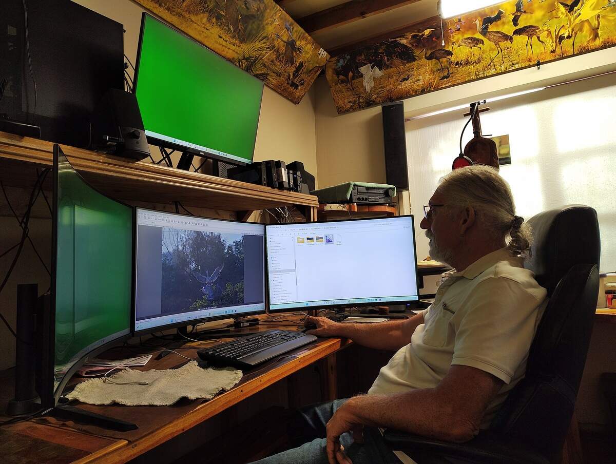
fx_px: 428
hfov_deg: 71.5
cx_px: 308
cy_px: 232
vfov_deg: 57.0
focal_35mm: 24
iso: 534
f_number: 1.8
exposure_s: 1/120
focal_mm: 5.56
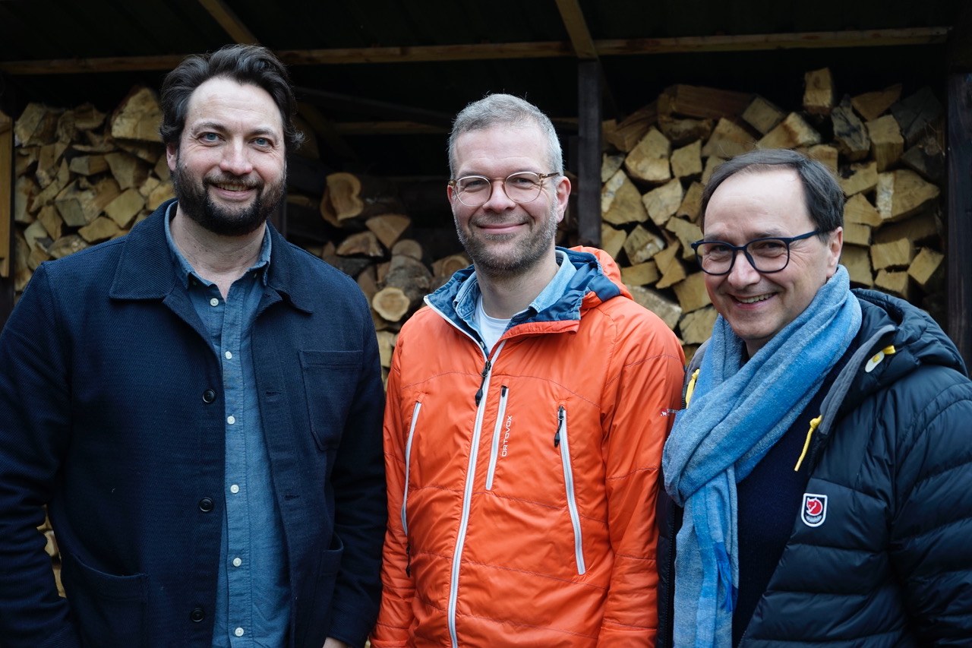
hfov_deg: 47.4
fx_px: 1107
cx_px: 486
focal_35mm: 41
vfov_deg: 32.6
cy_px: 324
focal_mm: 41
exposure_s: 1/60
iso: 250
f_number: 4.5
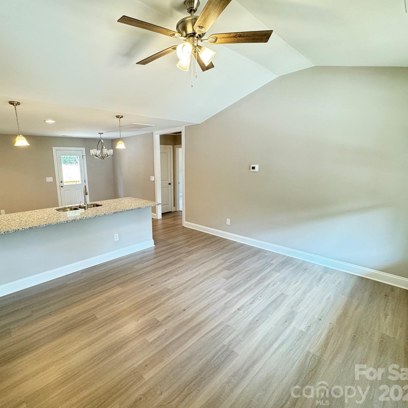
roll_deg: +1.7
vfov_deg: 84.0
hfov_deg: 83.0
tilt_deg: -10.3
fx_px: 227
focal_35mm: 17
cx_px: 165
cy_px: 206
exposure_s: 1/60
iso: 250
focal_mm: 2.22
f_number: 2.2
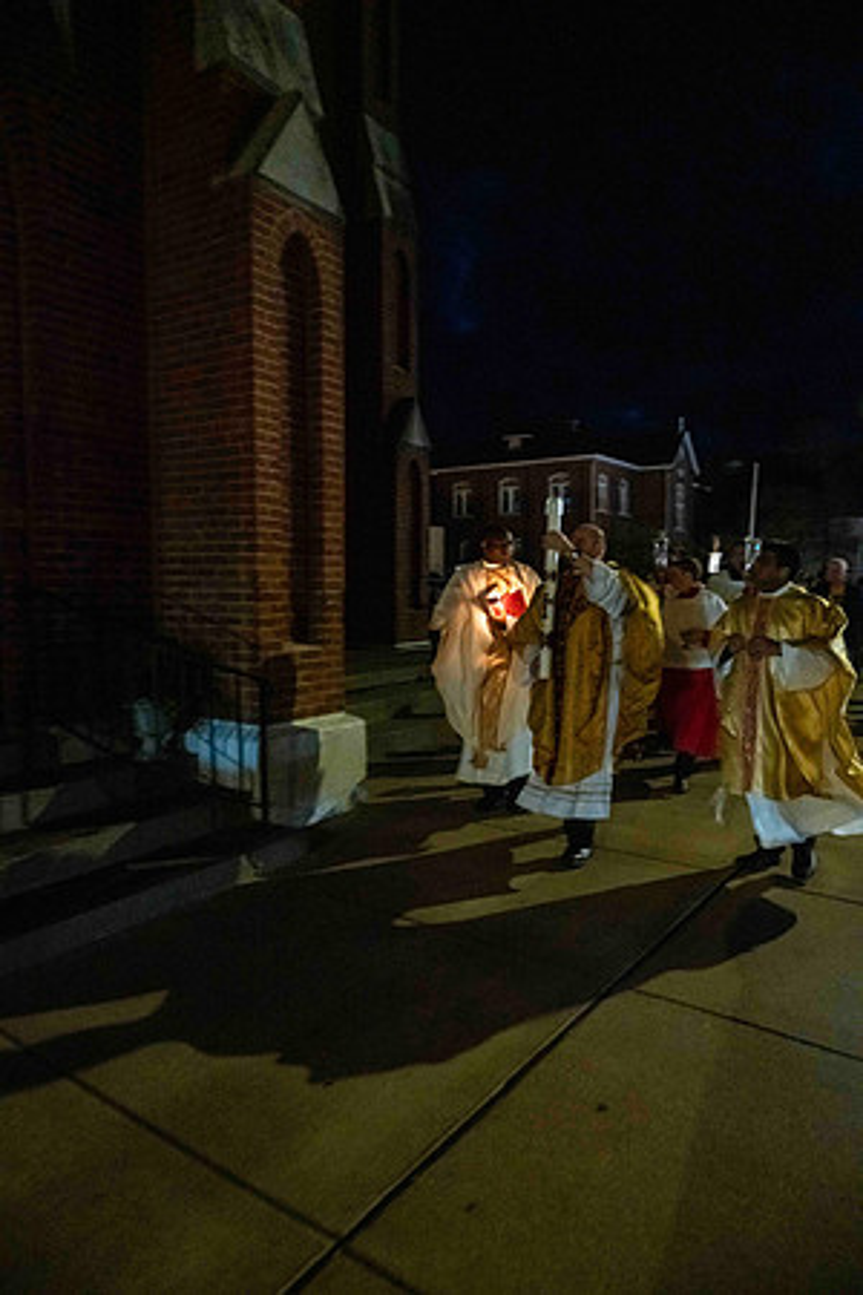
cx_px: 432
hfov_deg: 53.1
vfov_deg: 73.7
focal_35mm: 24
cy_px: 648
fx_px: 863
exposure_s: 1/40
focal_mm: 24
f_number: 6.3
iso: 8000
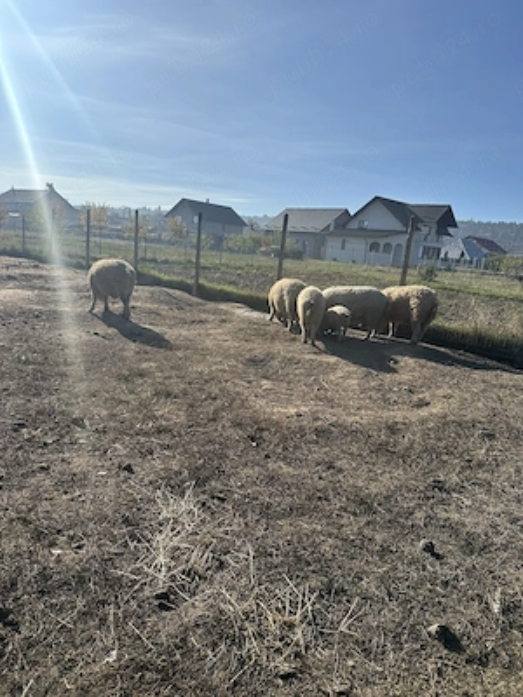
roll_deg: -5.9
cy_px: 348
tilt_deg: -11.3
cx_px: 262
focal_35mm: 24
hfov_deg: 56.8
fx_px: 483
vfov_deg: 71.6
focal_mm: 6.86
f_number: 1.78
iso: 80
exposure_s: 1/6623
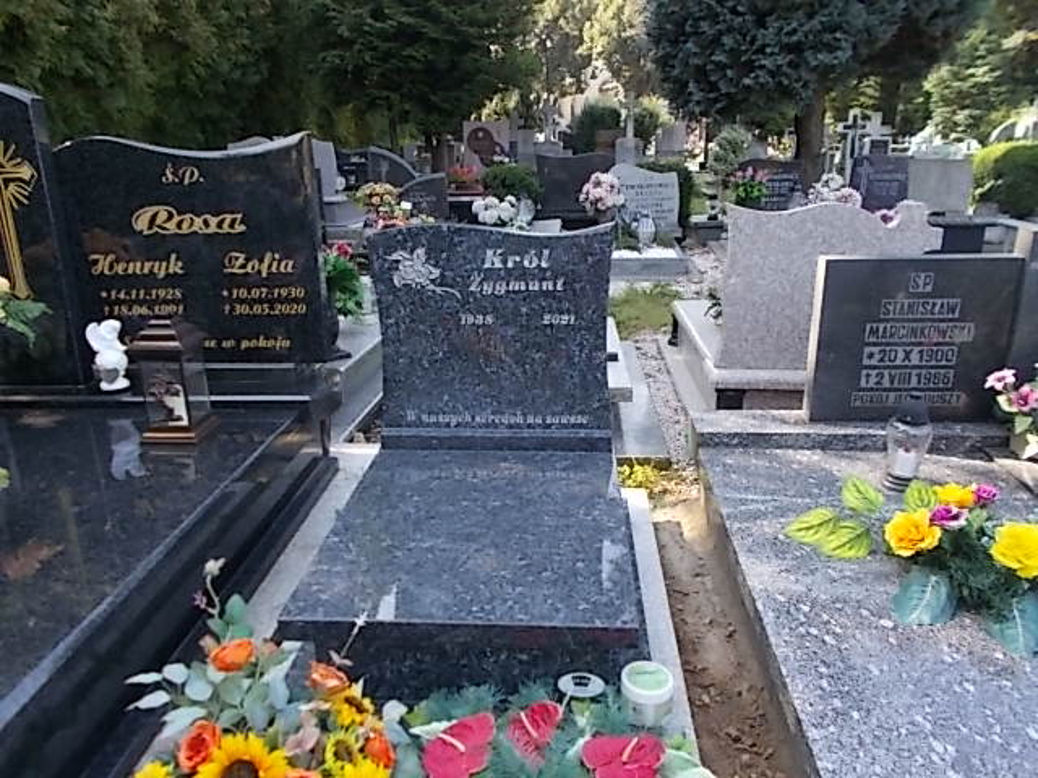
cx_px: 519
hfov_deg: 67.3
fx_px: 780
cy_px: 389
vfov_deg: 53.1
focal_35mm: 26
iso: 80
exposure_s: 1/100
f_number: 3.2
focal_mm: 4.6
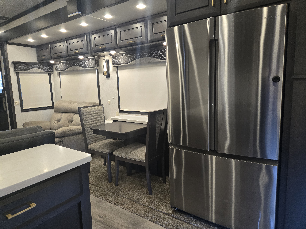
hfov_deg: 73.9
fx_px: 203
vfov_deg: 58.9
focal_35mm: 23
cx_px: 153
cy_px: 114
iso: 400
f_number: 1.8
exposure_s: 1/120
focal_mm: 5.4
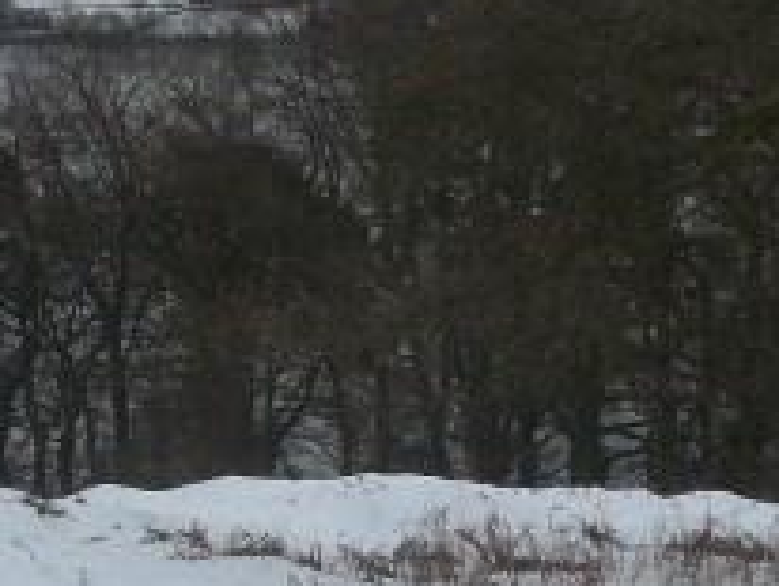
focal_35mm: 134
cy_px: 136
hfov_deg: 14.5
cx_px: 30
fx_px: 3019
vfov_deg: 11.1
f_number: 4.5
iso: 100
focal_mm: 6
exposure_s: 1/200
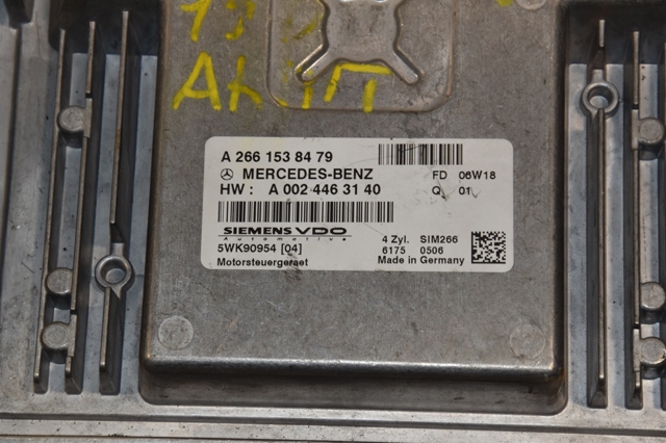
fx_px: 2912
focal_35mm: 158
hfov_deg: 13.0
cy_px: 222
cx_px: 333
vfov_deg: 8.7
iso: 800
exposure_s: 1/200
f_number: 9
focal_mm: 105
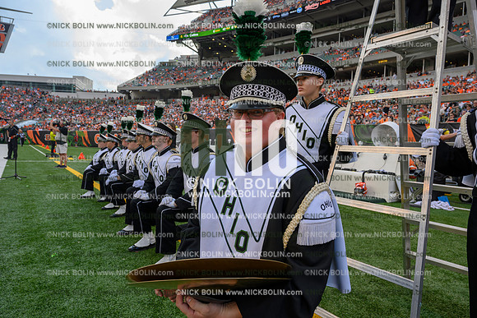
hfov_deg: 73.7
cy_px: 159
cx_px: 238
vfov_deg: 53.2
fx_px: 318
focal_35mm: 24
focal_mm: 24
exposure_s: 1/100
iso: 80
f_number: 7.1
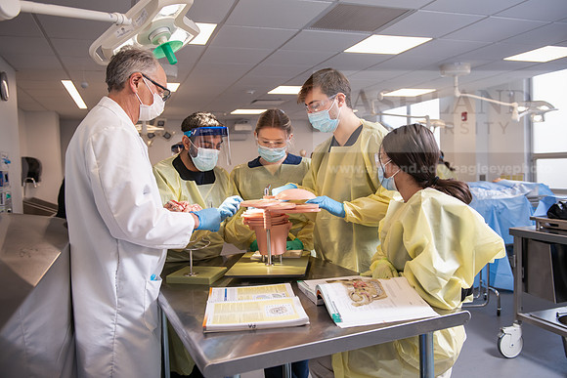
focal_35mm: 31
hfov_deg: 60.3
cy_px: 189
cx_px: 284
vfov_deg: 42.3
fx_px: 488
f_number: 3.5
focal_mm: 31
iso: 320
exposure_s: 1/200
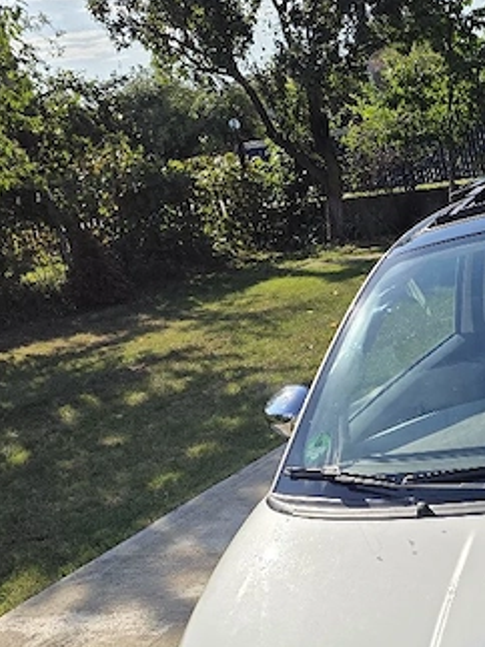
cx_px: 561
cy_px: 489
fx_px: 1066
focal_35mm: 57
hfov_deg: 23.7
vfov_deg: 33.1
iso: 64
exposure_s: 1/10000
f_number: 1.7
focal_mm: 6.3
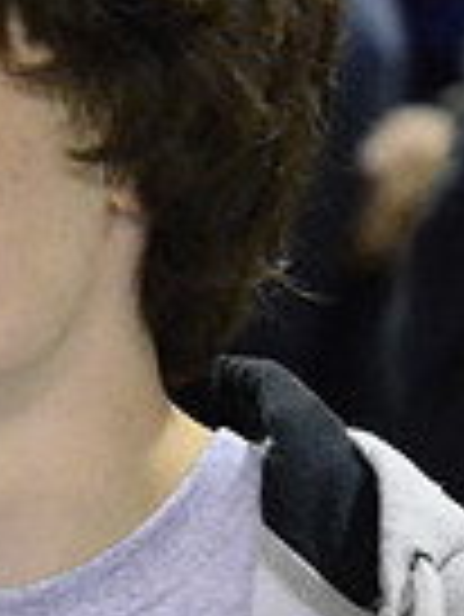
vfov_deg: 4.1
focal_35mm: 486
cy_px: 423
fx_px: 8672
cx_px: -135
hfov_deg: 3.1
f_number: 2.8
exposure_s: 1/125
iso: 6400
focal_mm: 80
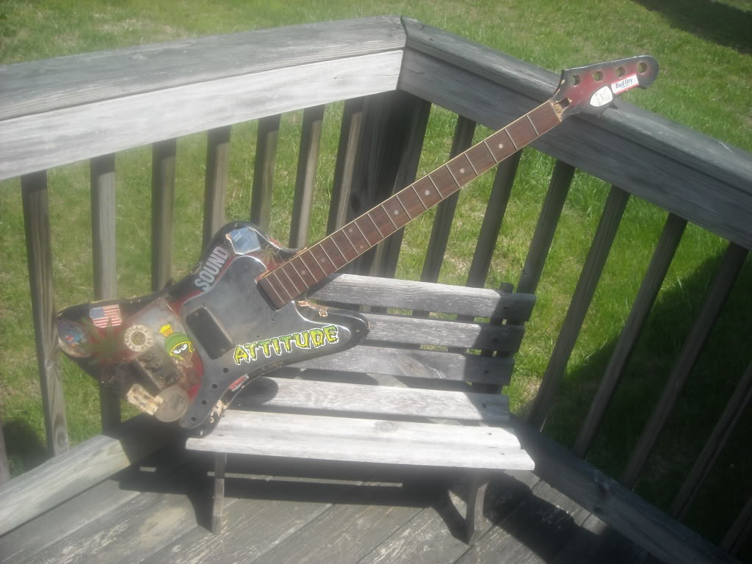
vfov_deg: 40.7
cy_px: 282
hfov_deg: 52.6
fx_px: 760
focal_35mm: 35
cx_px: 376
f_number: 5.6
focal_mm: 5.7
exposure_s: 1/184
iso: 64
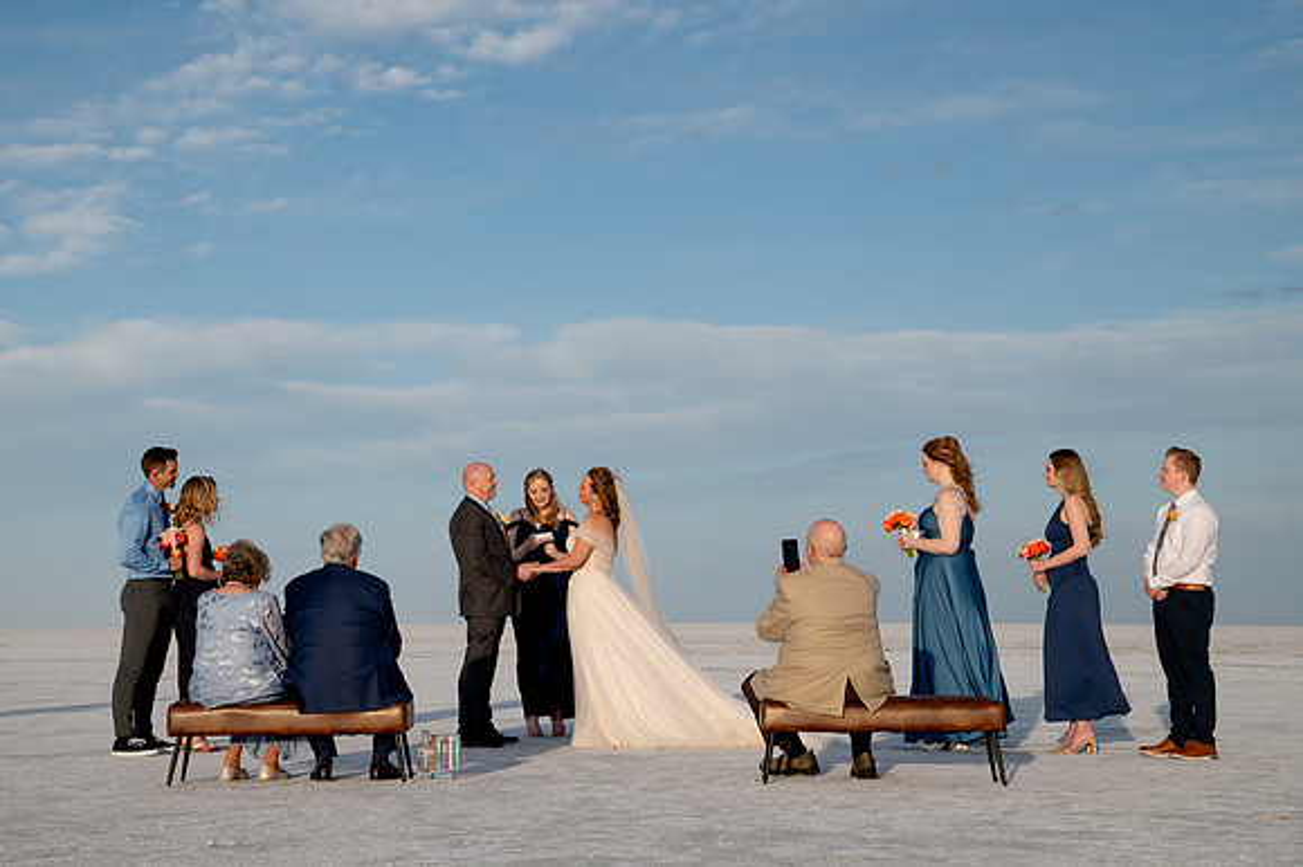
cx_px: 608
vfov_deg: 18.8
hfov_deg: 28.0
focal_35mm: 72
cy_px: 422
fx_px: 2615
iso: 200
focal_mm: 66
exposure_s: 1/320
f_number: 8
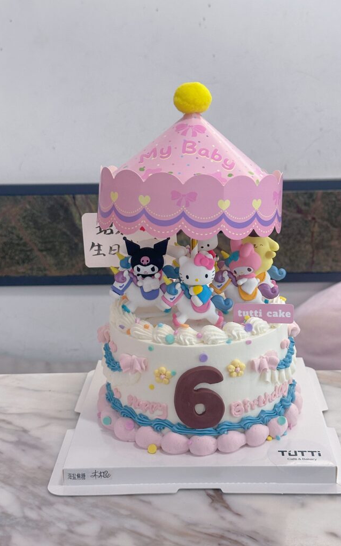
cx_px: 195
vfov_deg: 39.6
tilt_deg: -17.1
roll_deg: +1.3
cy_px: 273
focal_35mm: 51
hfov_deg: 25.3
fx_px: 759
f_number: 1.78
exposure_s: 1/50
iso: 160
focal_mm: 6.86
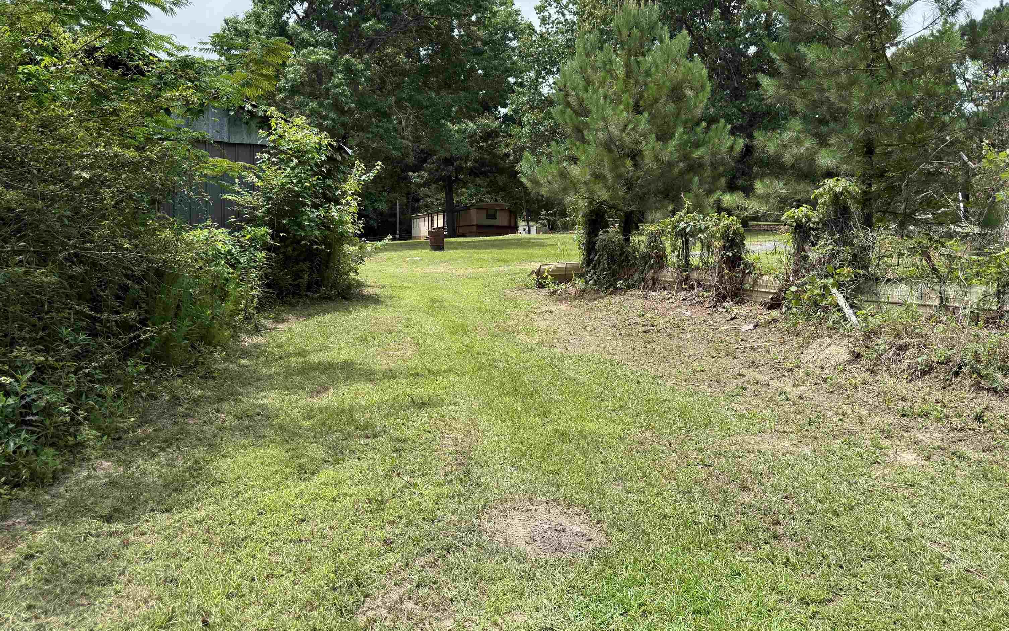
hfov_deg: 70.4
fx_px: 715
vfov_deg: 47.4
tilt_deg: -0.2
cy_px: 268
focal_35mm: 26
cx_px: 510
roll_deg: -1.7
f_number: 1.78
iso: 100
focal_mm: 6.76
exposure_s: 1/2801
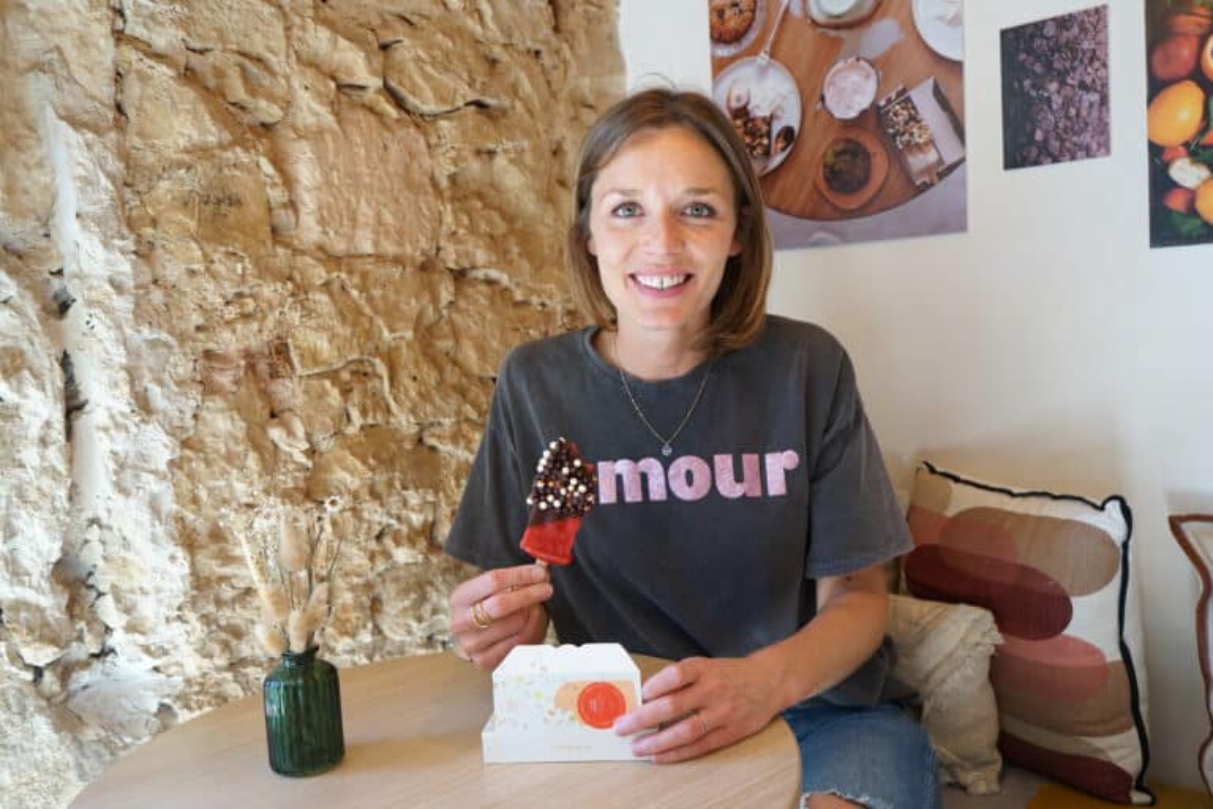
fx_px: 977
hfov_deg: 63.7
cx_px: 606
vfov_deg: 45.0
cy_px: 404
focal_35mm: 29
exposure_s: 1/50
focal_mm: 29
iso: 640
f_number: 5.6
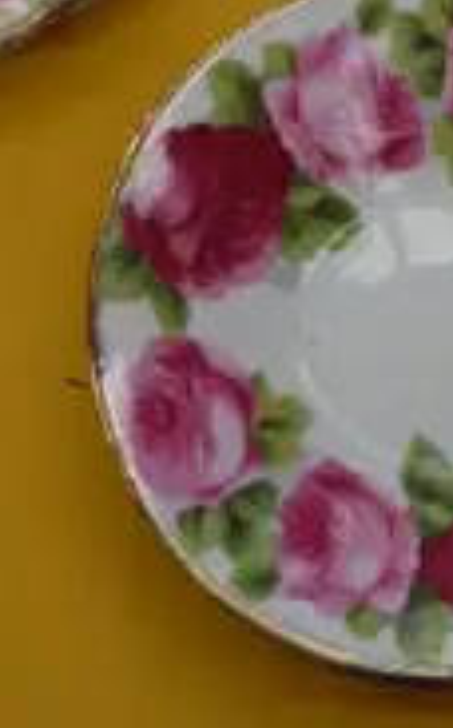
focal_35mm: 178
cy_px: -1086
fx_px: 3524
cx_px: 250
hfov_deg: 7.4
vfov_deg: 10.1
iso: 200
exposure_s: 1/60
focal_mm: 15
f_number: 4
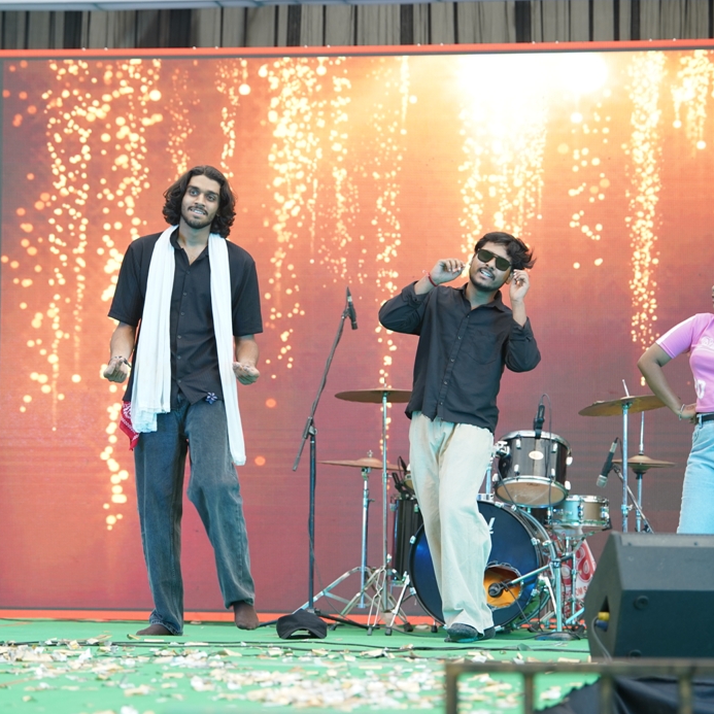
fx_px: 3640
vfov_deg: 11.2
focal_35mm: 156
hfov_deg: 11.2
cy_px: 338
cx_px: 308
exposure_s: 1/160
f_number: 2.8
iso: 400
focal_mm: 106
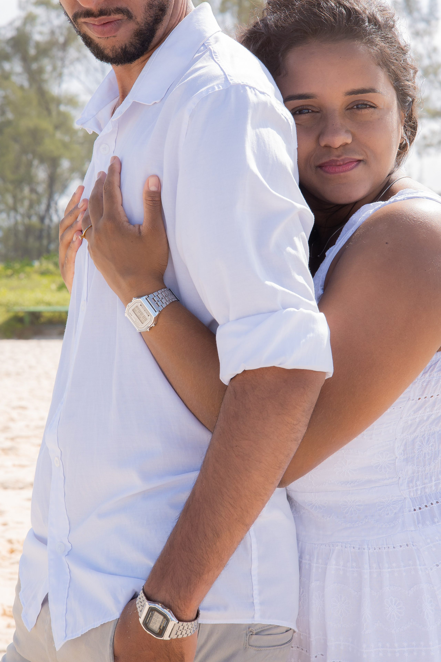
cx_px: 220
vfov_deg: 24.2
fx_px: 1543
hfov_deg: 16.3
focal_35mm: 84
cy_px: 331
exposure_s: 1/200
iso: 160
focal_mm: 56
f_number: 8
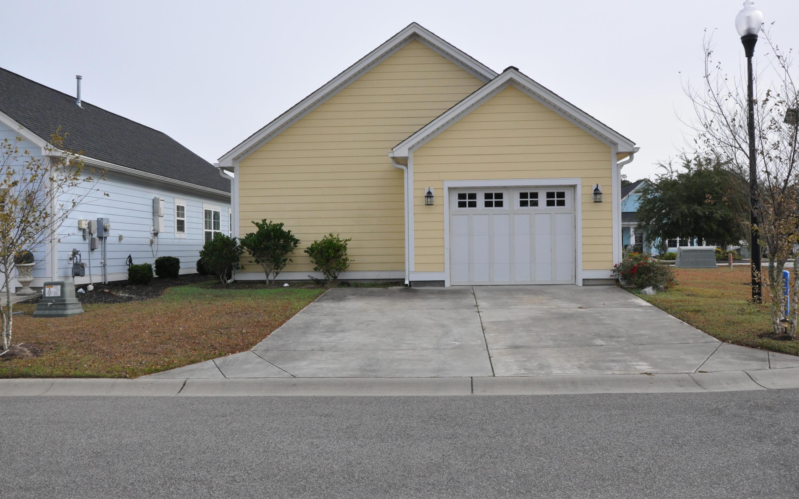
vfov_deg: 37.3
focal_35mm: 34
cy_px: 248
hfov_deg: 56.7
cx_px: 395
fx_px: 740
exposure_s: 1/800
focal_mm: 22
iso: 1000
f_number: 14
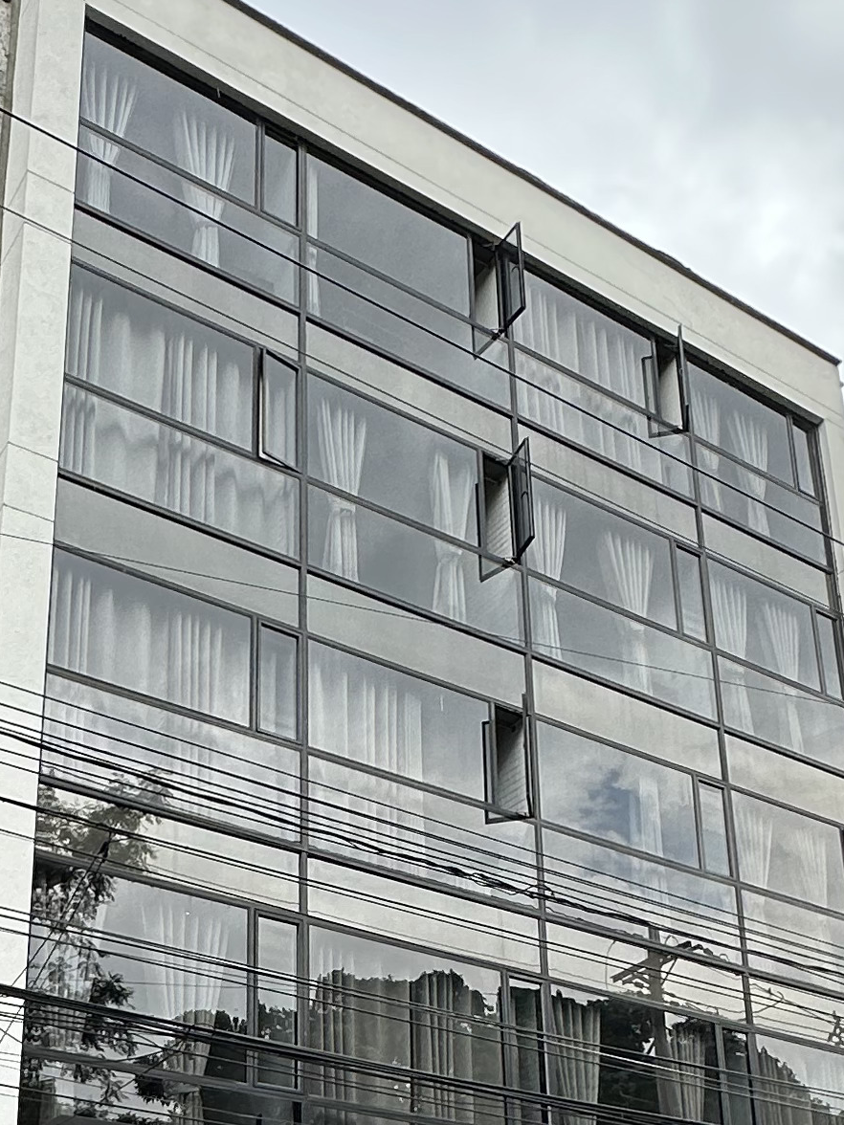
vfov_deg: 36.8
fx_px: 1560
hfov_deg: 30.2
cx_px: 365
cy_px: 1041
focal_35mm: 48
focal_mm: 2.22
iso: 40
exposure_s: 1/515
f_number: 2.2
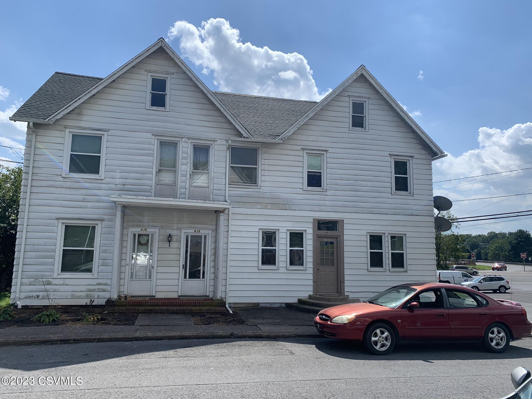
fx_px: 400
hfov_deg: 67.3
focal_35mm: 26
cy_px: 200
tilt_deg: +5.8
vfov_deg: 53.1
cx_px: 266
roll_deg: -1.7
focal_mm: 4.25
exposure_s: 1/3401
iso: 25
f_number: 1.8
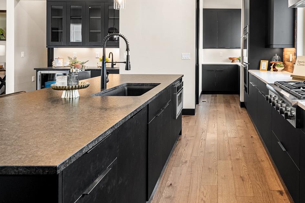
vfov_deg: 42.3
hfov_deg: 59.4
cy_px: 48
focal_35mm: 30
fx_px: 253
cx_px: 222
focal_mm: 17.5
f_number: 8
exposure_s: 1/3
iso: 200
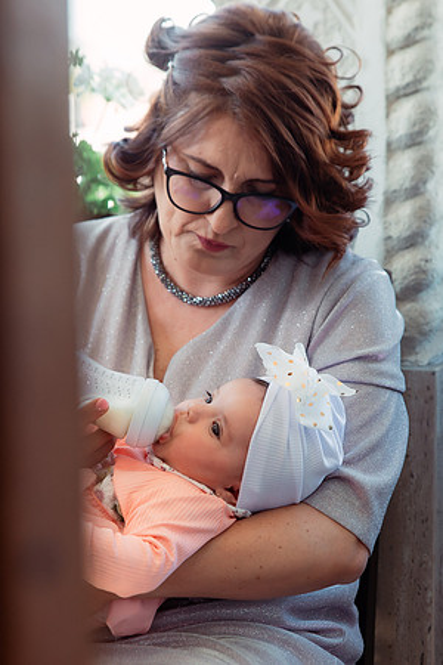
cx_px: 255
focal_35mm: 105
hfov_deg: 13.0
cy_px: 332
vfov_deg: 19.4
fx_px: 1939
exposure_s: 1/250
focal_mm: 70
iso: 640
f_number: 3.2
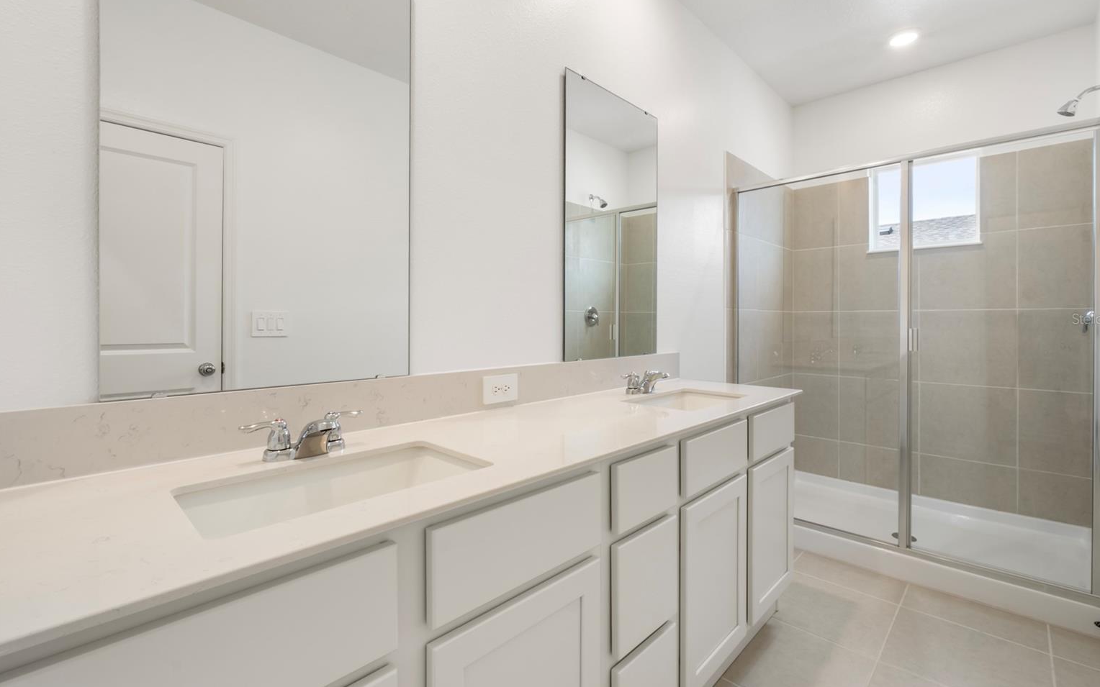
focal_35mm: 16
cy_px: 319
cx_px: 560
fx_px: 480
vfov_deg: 71.2
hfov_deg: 97.8
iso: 320
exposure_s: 1/1.25
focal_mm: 10
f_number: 14
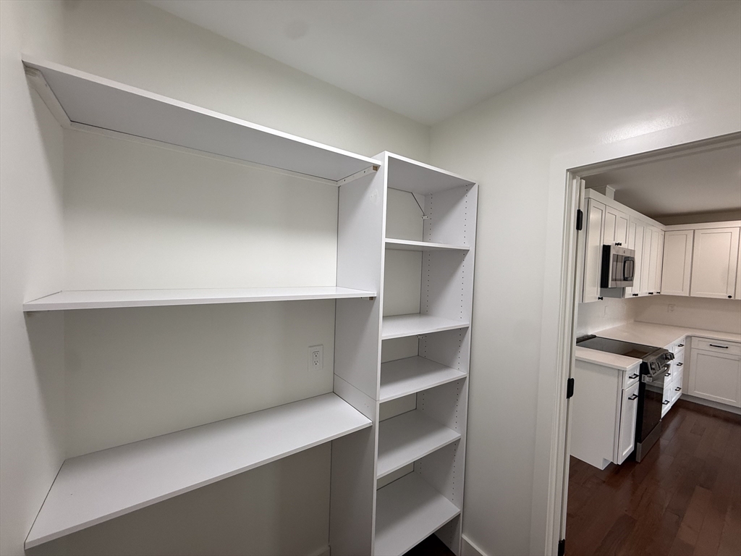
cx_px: 370
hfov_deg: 102.1
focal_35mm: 14
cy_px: 278
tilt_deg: -0.5
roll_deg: -1.5
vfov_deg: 85.7
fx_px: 300
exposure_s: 1/120
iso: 100
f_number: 2.2
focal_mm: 2.22
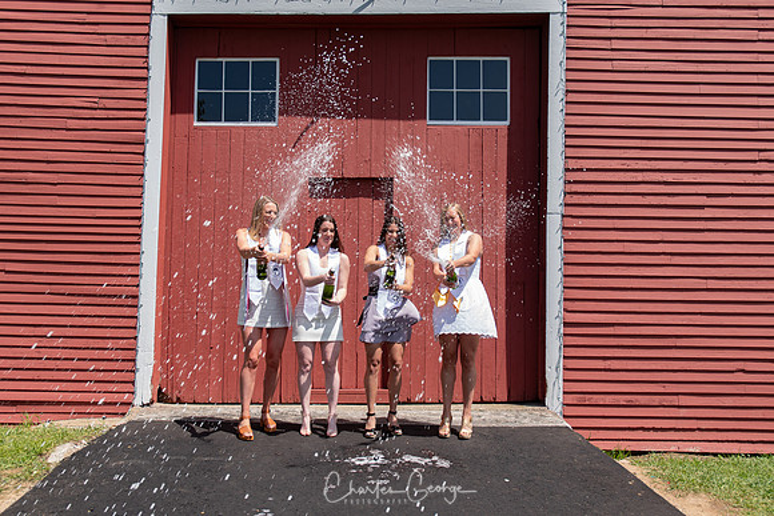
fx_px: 808
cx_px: 387
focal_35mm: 38
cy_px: 258
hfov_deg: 51.2
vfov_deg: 35.5
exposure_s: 1/250
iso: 100
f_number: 5.6
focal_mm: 25
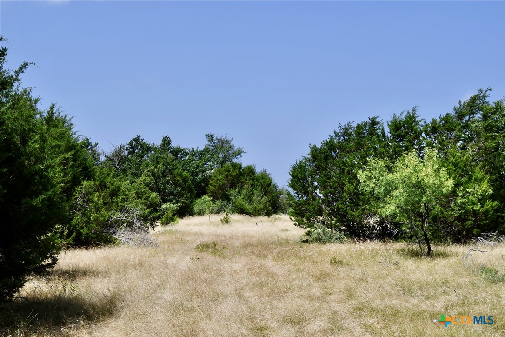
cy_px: 168
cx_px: 252
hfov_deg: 35.1
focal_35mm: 57
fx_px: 800
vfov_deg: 23.8
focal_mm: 38
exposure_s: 1/320
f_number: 9
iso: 100
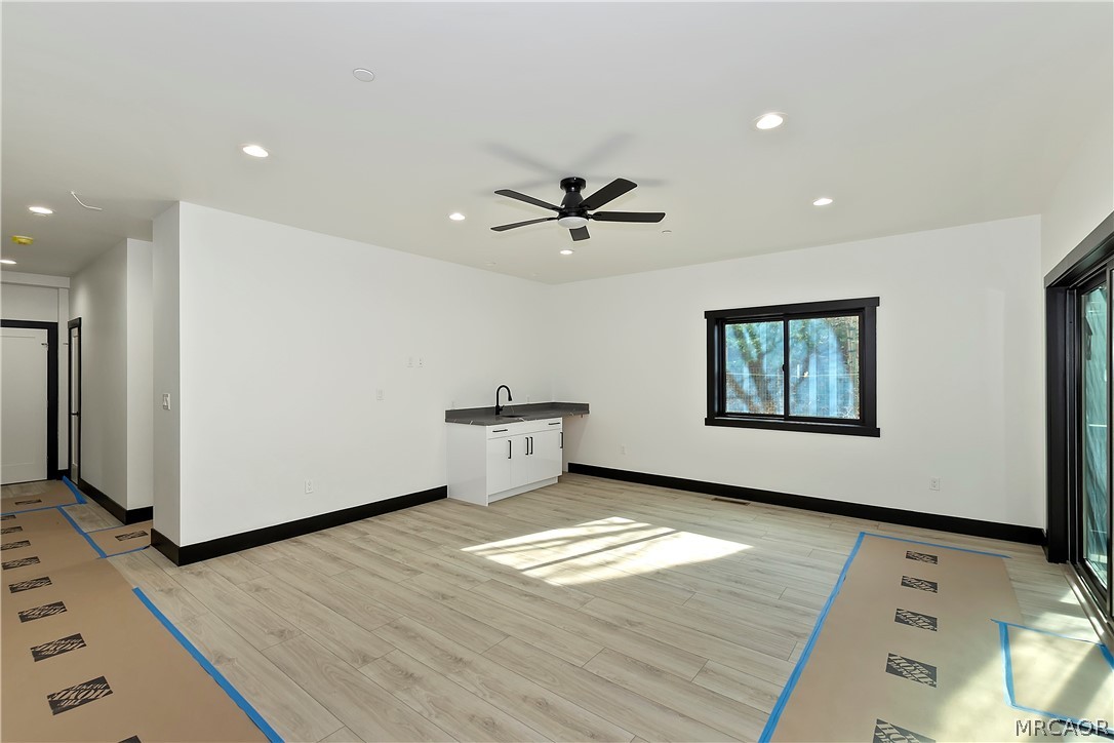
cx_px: 557
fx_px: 464
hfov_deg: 100.4
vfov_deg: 77.3
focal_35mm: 15
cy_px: 372
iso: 200
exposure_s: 1/30
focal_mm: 10
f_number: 8
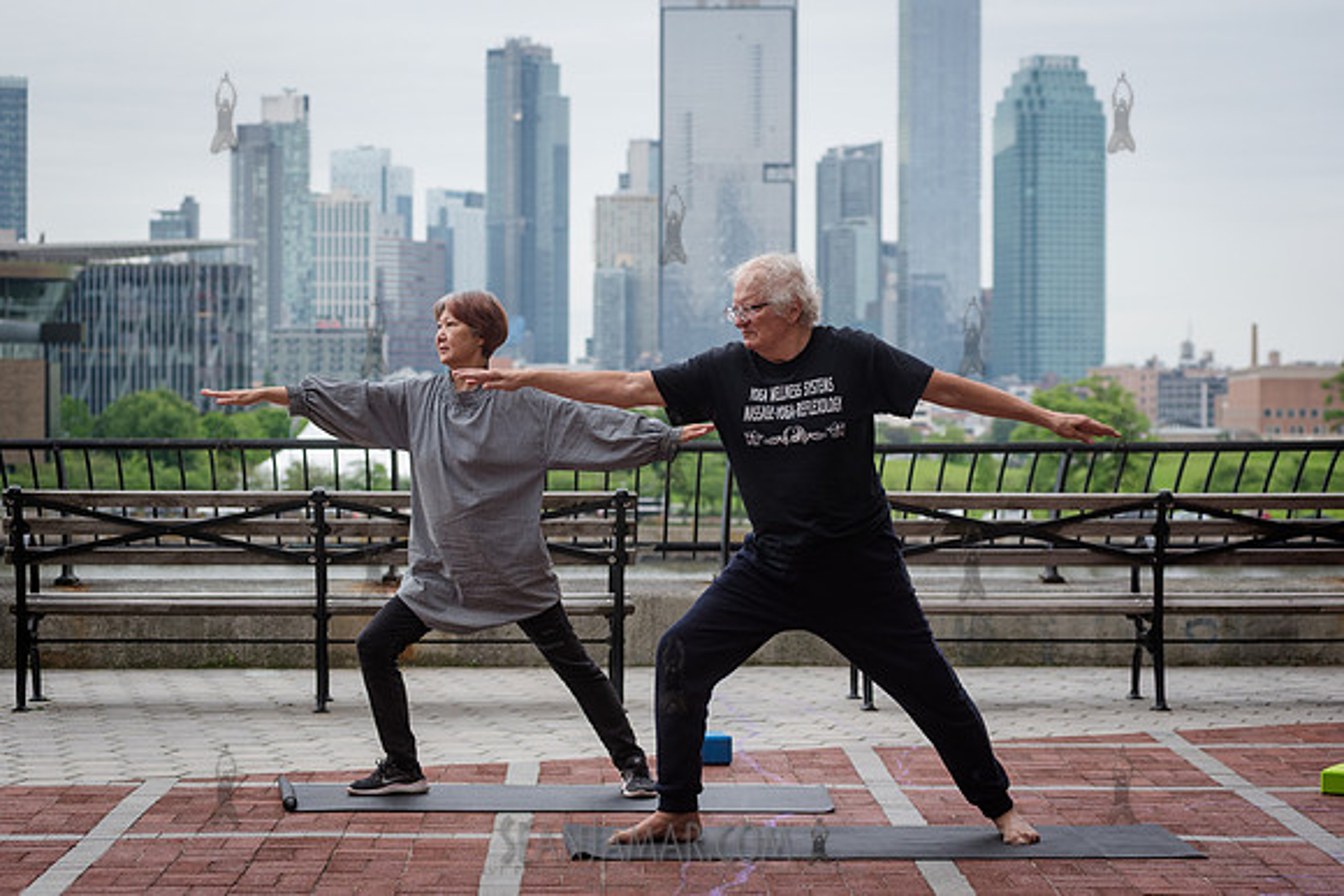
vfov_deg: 16.3
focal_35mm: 84
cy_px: 449
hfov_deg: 24.3
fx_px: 3125
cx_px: 655
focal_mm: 80
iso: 400
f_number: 4.5
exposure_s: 1/640
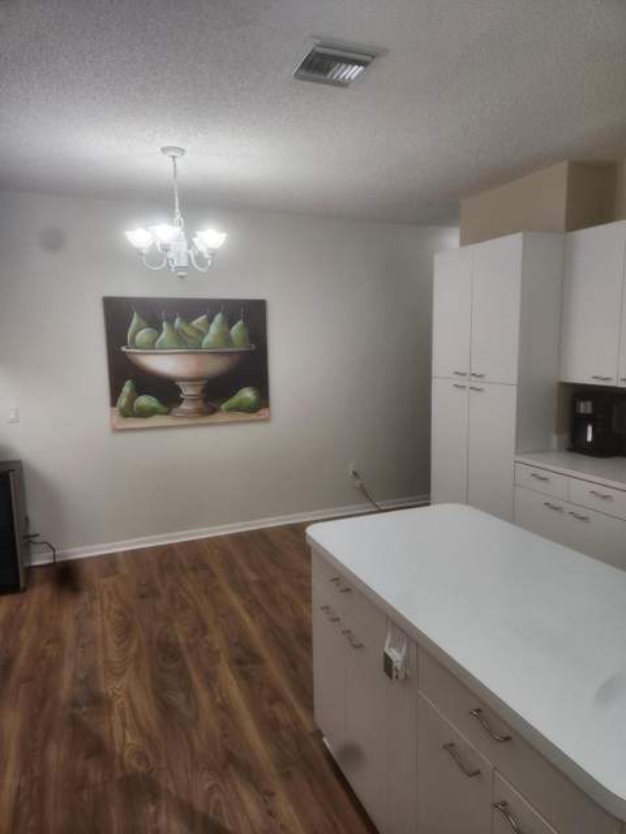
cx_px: 313
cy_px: 417
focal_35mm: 23
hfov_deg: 58.9
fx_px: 555
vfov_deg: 73.9
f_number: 1.8
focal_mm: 5.4
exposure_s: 1/120
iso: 80
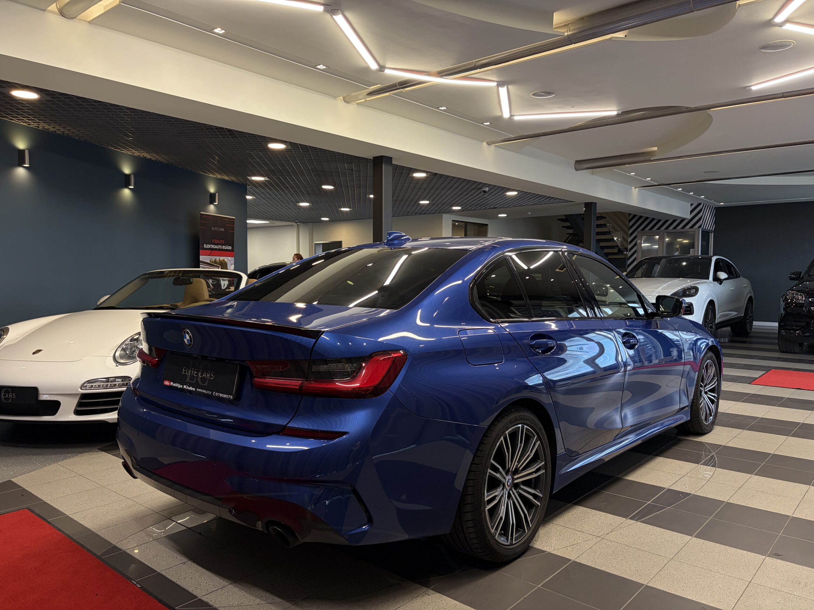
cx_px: 407
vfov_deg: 53.1
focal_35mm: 26
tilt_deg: -2.6
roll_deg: -0.1
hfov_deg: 67.3
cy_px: 305
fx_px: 611
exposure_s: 1/100
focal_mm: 5.96
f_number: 1.6
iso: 100
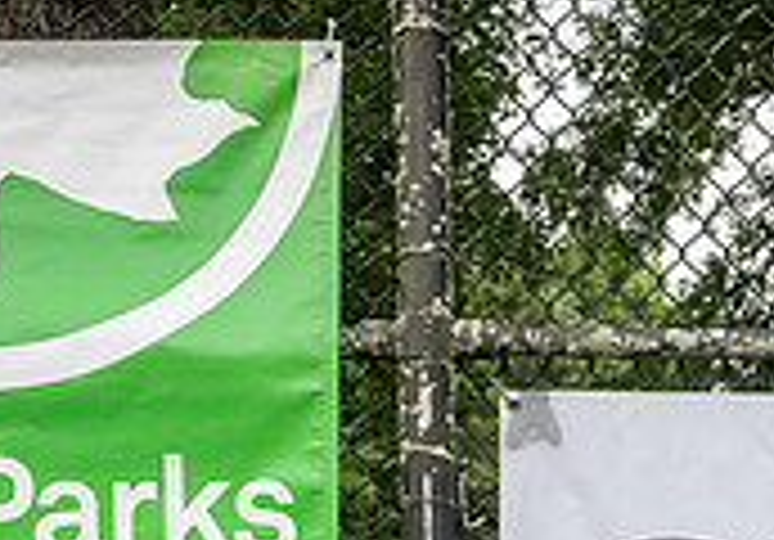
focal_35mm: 102
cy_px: 786
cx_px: 418
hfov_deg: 19.7
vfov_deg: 13.1
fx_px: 2225
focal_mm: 28
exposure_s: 1/4000
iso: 1600
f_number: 5
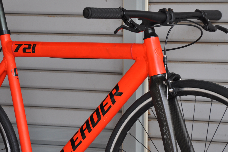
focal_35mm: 217
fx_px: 1371
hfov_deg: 9.5
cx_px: 151
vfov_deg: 6.3
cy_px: 66
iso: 400
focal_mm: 105
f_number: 5.6
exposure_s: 1/100
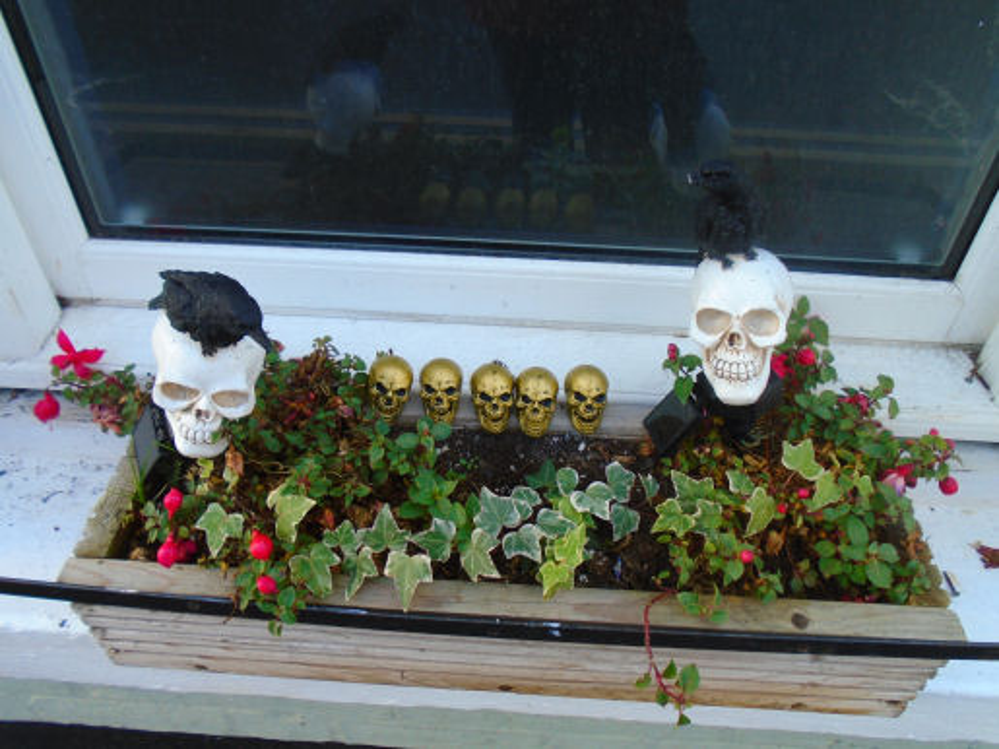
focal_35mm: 26
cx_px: 500
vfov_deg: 53.0
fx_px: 750
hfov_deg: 67.3
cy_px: 374
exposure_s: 1/125
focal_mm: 4.6
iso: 100
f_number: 3.2
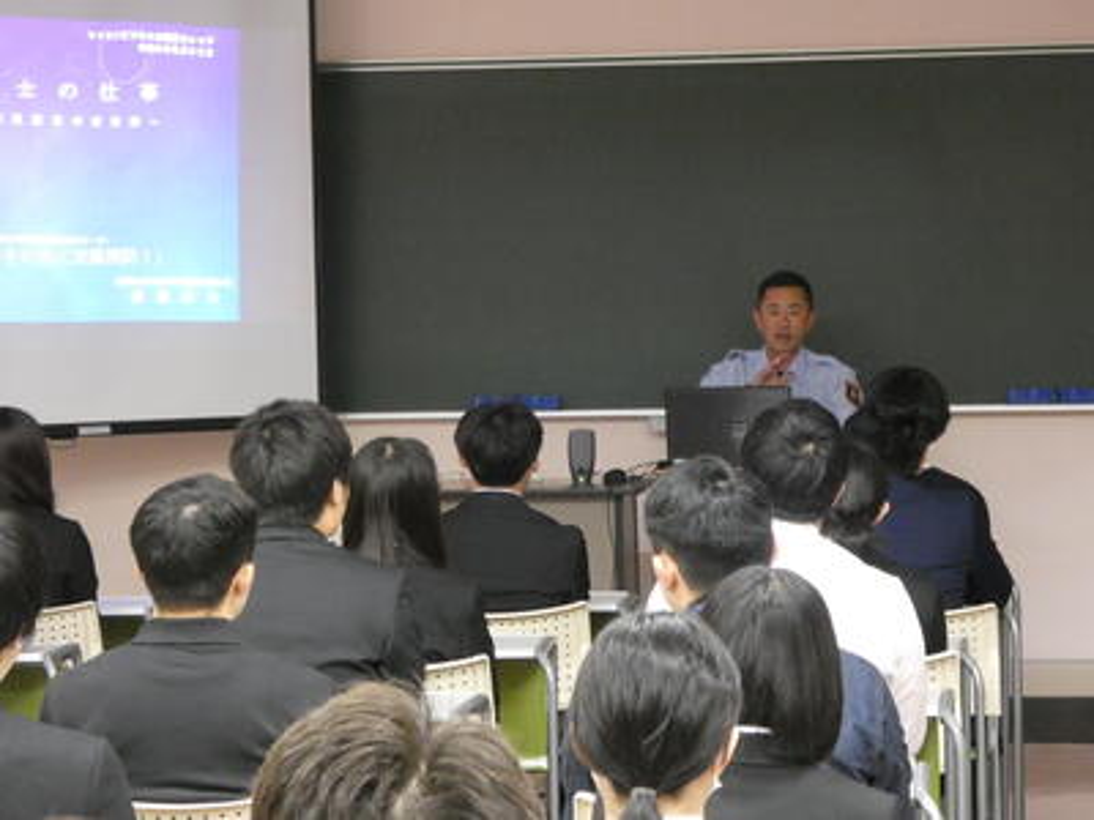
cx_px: 547
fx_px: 3476
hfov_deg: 17.9
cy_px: 410
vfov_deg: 13.5
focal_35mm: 110
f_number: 5
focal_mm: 19.7
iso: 1600
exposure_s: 1/30
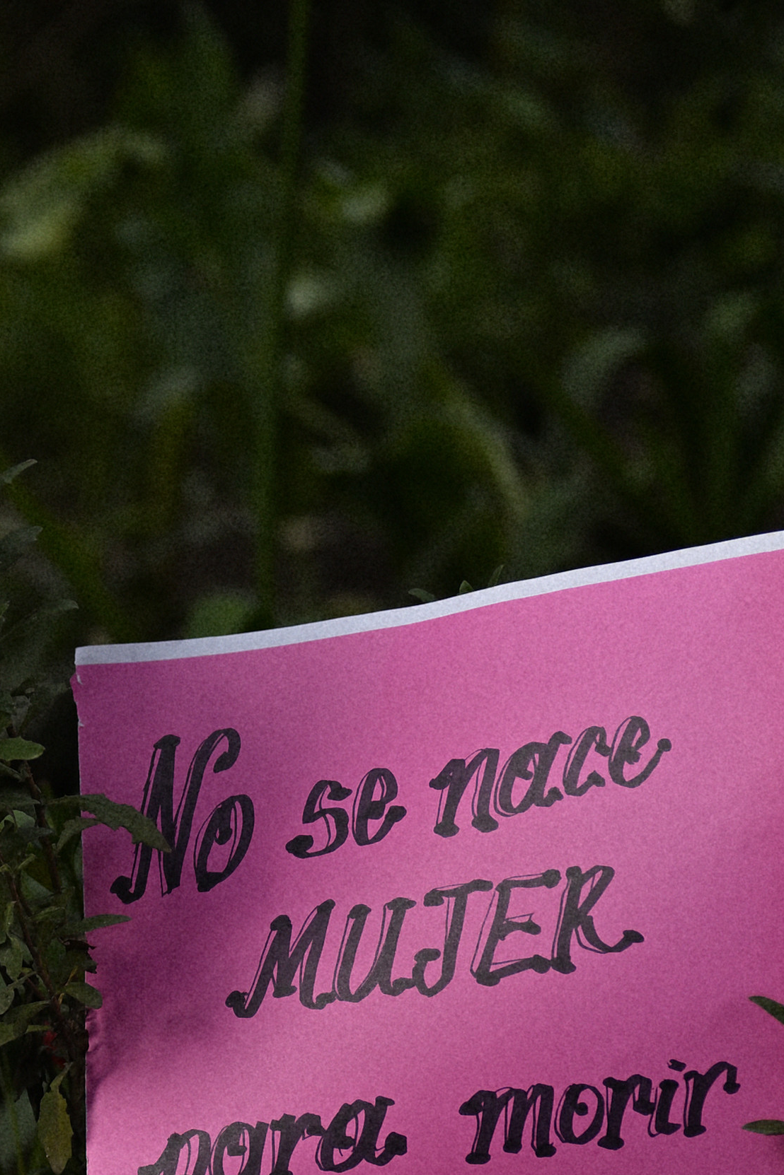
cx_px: -601
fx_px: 5945
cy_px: 973
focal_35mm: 182
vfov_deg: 11.3
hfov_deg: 7.3
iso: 100
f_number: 1.8
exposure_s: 1/500
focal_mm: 50
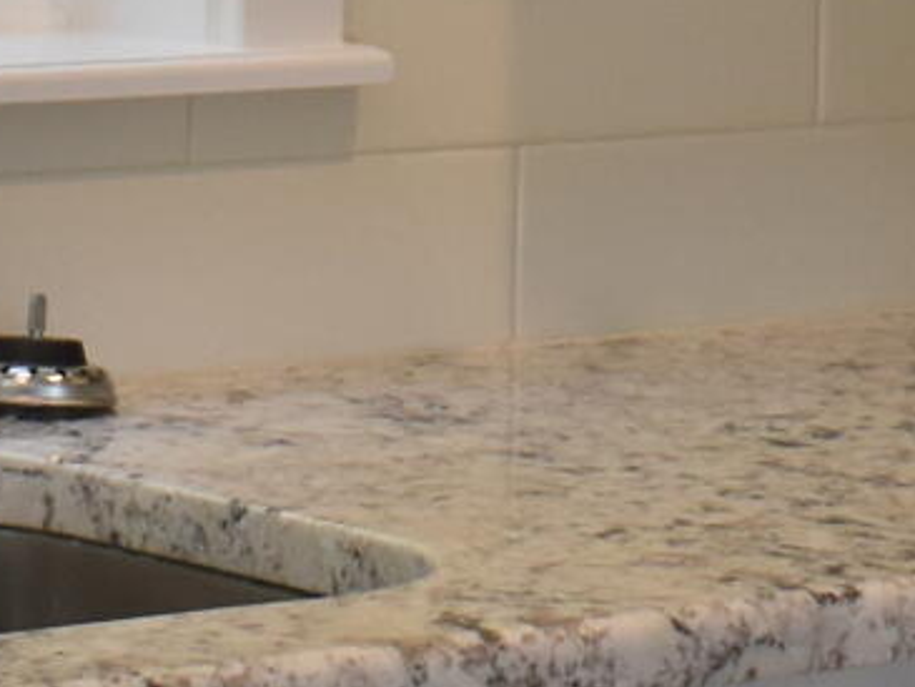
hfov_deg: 8.3
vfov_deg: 6.0
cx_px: 755
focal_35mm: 237
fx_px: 6267
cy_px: -998
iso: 400
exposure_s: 1/125
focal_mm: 20
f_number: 4
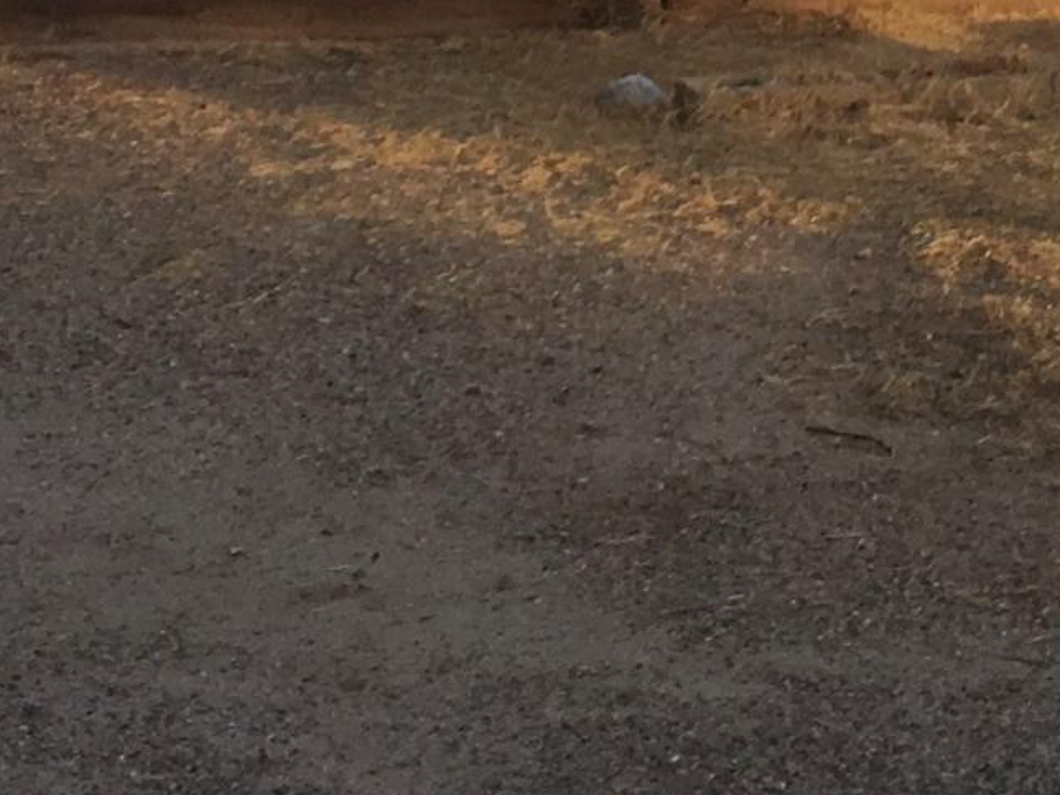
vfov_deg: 10.1
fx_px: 4134
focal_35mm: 135
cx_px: 644
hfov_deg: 14.6
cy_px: -862
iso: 25
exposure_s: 1/484
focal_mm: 4.15
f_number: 2.2
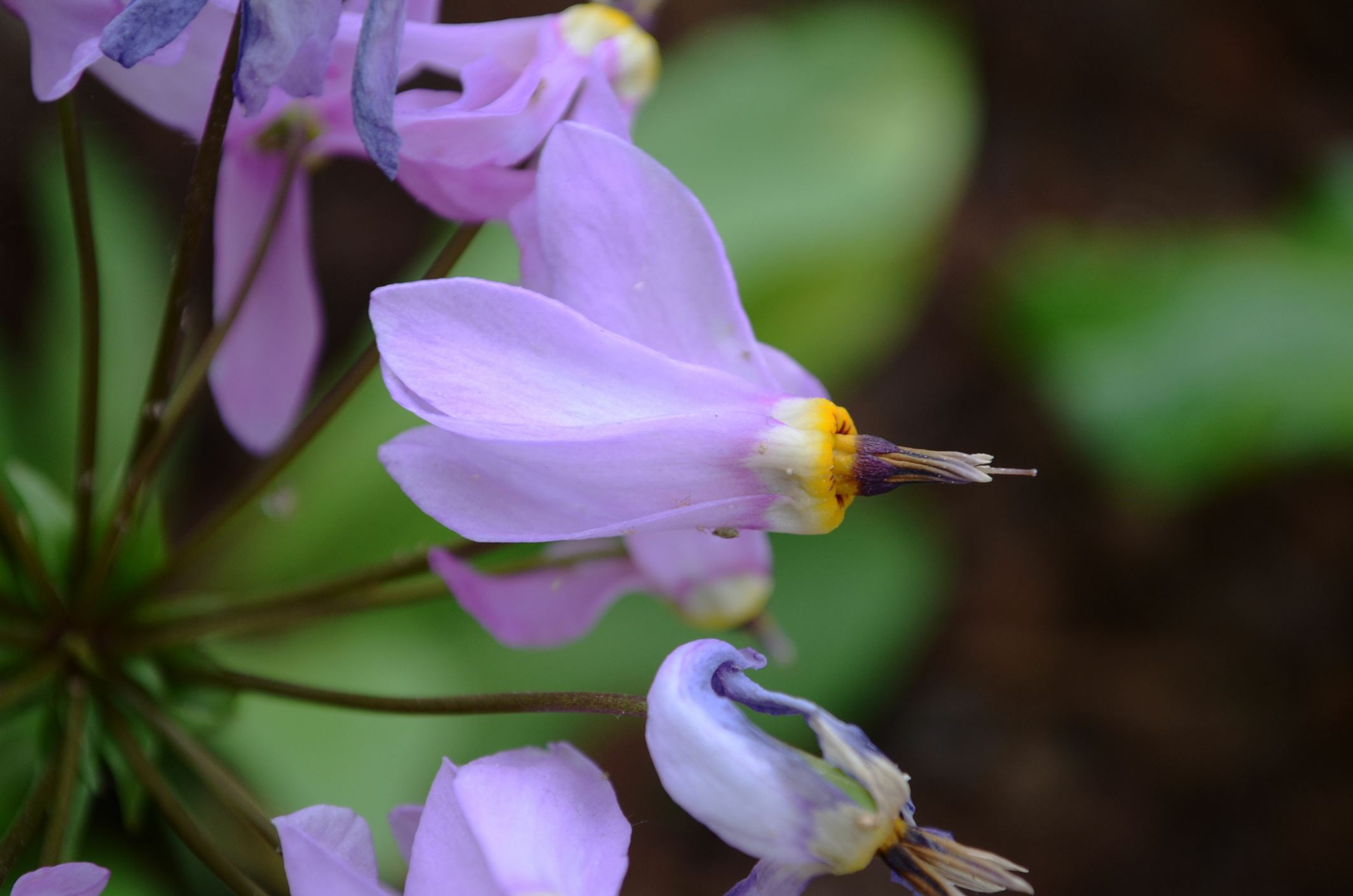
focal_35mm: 82
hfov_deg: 24.7
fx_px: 3094
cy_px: 448
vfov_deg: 16.5
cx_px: 676
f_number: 5.6
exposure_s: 1/200
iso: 400
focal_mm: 55
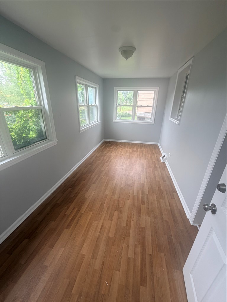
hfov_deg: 85.7
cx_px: 114
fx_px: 122
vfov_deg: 102.1
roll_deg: -1.4
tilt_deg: -19.8
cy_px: 151
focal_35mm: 14
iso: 80
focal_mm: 2.22
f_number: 2.2
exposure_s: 1/121
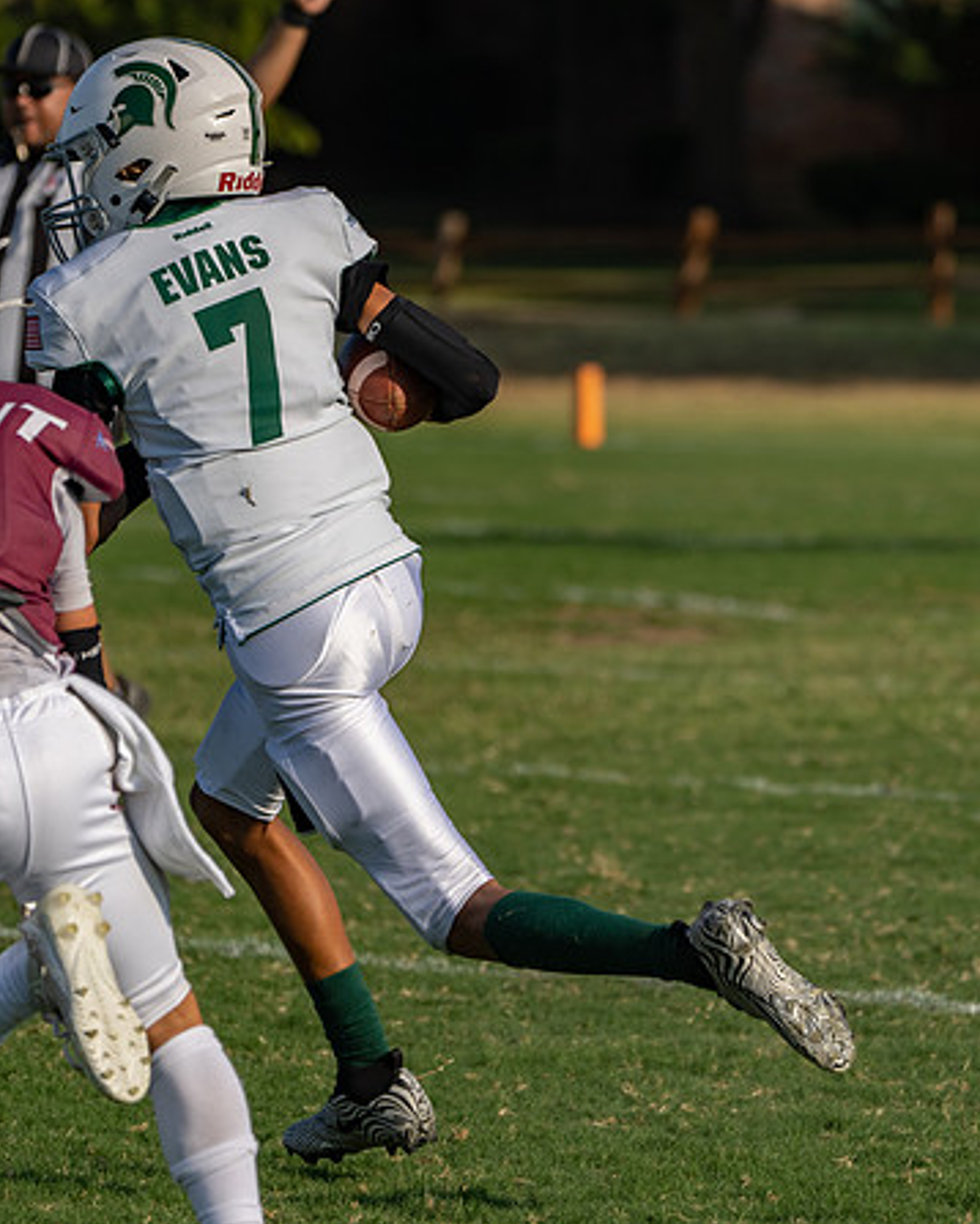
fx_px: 11485
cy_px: 619
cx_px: 516
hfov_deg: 4.9
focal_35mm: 317
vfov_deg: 6.1
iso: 200
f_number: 5.6
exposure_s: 1/1600
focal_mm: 209
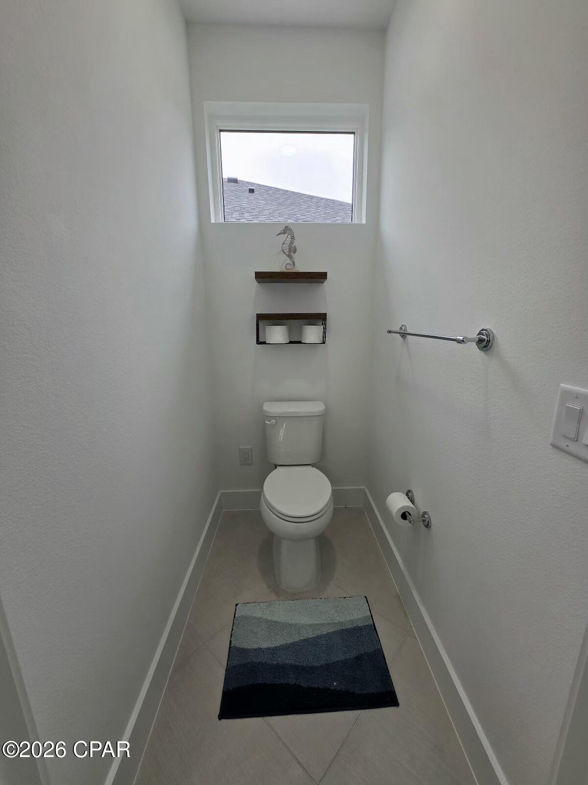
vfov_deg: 106.2
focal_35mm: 13
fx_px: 294
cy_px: 392
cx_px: 294
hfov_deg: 89.9
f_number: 1.9
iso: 25
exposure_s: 1/120
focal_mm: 2.2
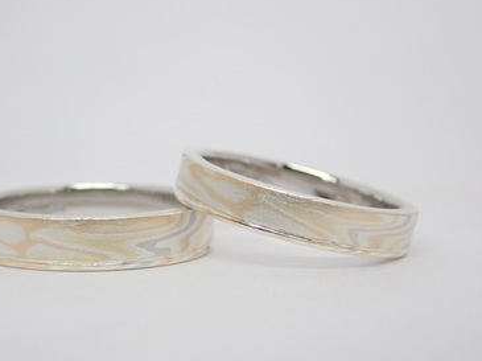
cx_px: 191
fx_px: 1321
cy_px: 214
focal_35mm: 95
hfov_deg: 20.6
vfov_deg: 15.5
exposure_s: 1/100
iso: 200
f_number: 4.1
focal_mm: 13.65
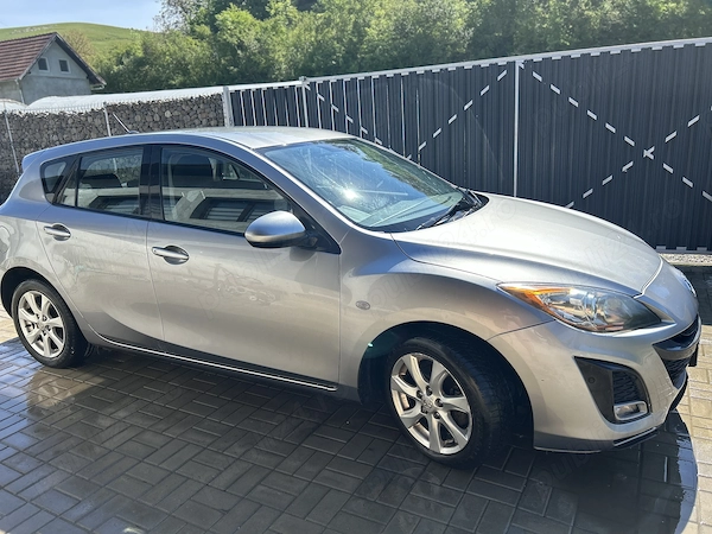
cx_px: 356
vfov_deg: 53.1
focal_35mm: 26
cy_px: 267
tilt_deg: -14.0
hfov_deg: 67.3
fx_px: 535
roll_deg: +4.8
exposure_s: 1/2008
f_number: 1.5
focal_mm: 5.7
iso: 50
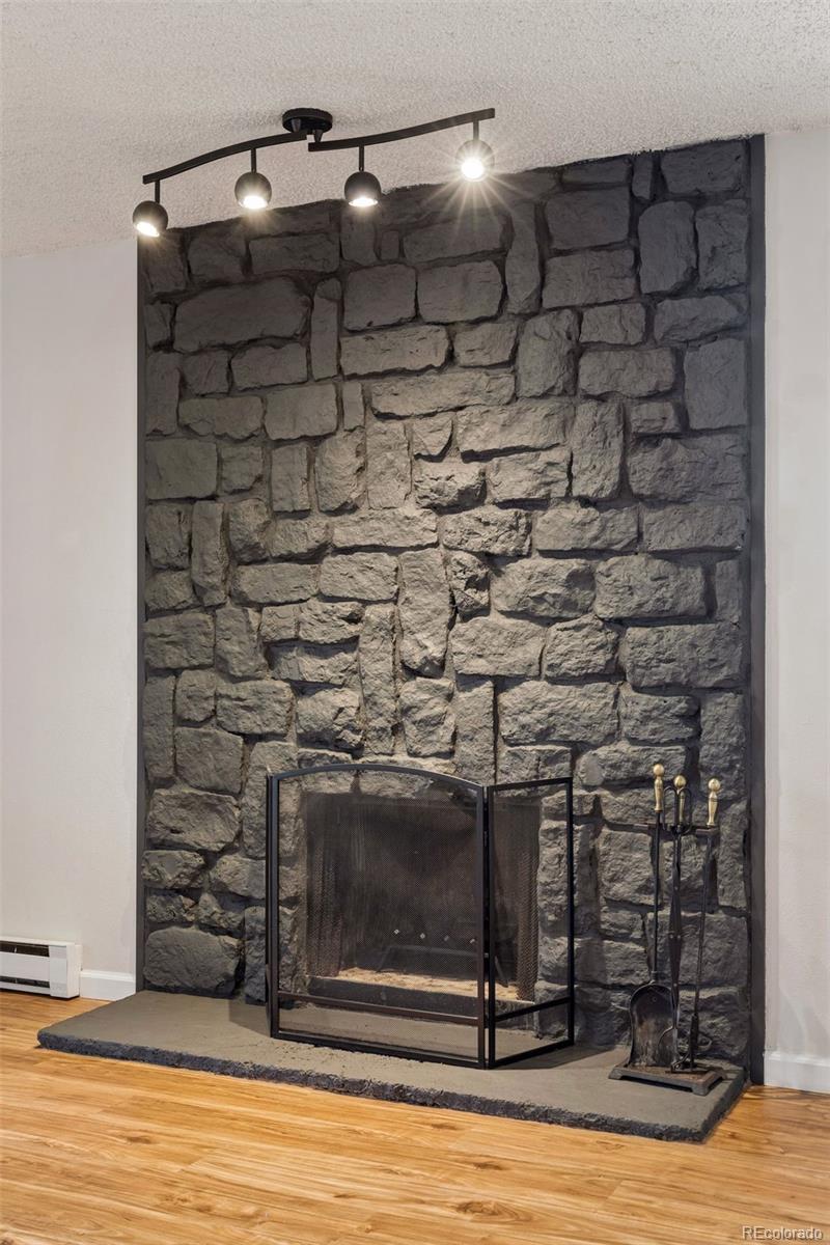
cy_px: 622
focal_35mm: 39
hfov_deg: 34.2
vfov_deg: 49.6
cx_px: 415
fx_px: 1349
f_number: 9
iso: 400
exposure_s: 1/2
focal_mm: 39
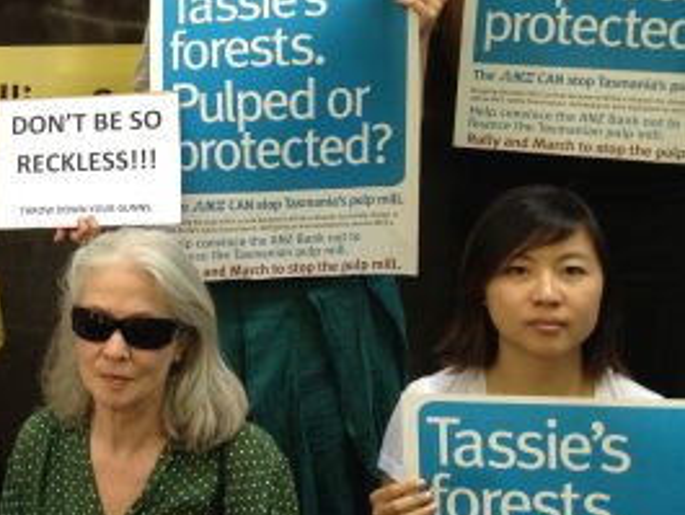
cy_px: 115
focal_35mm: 78
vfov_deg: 18.8
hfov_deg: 23.4
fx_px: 1544
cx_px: -75
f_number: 2.4
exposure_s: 1/120
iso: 80
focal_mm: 4.28
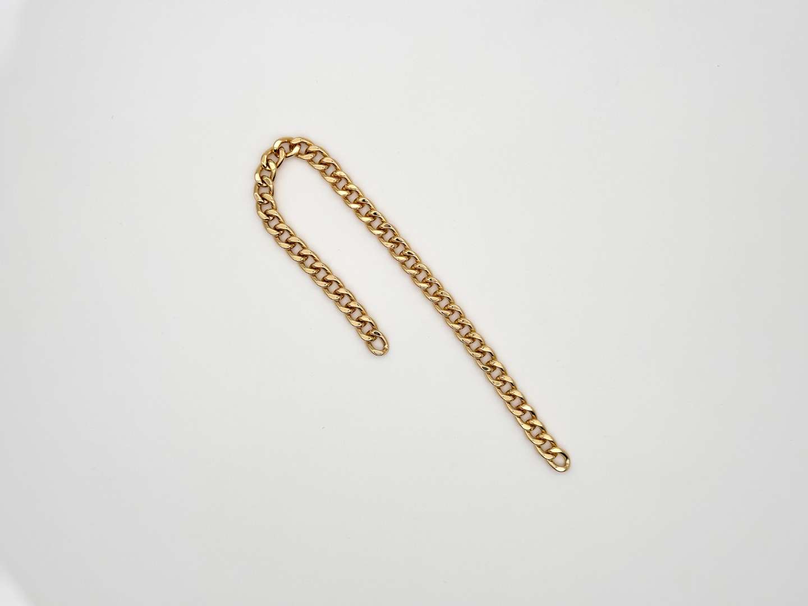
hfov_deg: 39.7
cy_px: 303
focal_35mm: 48
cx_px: 404
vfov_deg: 30.3
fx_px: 1120
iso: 64
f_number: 1.78
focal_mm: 6.86
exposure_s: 1/1395
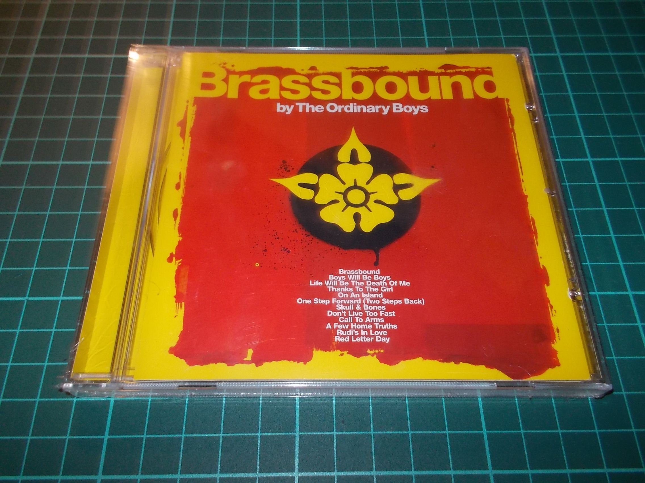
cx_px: 322
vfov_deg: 48.2
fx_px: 540
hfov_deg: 61.7
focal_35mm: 29
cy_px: 242
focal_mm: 4.1
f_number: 3.3
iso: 200
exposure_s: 1/30
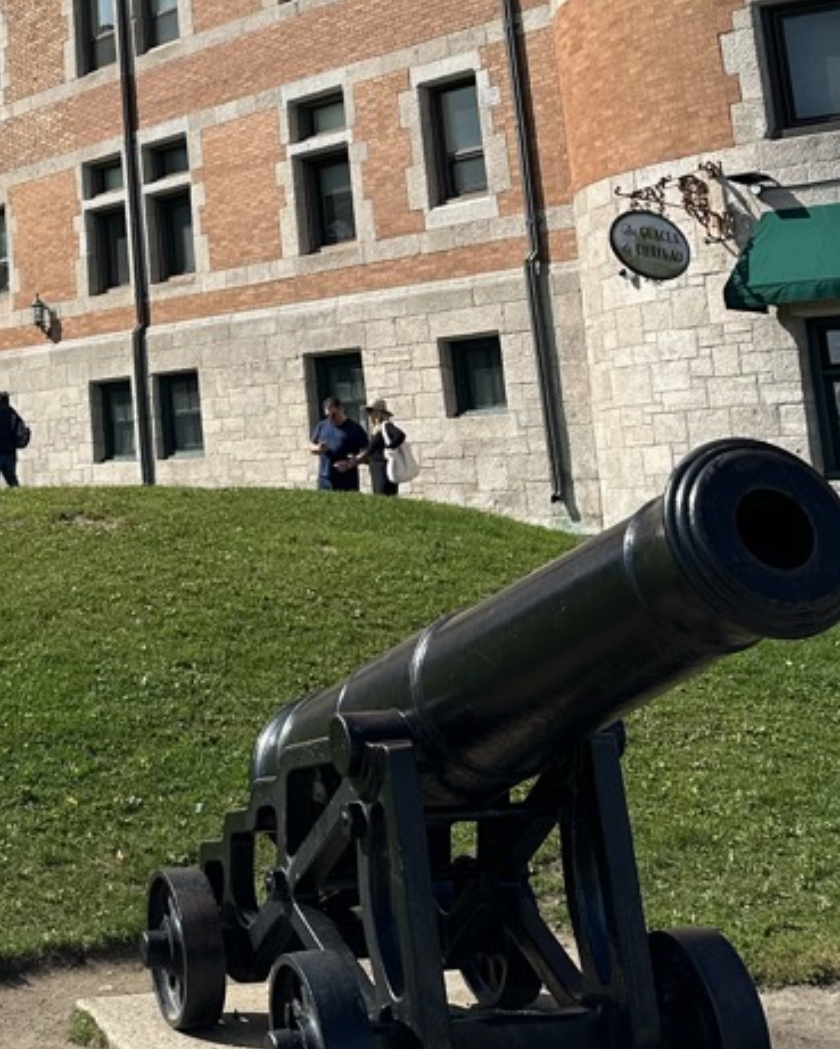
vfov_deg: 29.2
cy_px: 34
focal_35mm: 61
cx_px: -80
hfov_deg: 23.5
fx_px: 1895
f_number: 1.78
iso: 80
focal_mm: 6.86
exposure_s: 1/5263
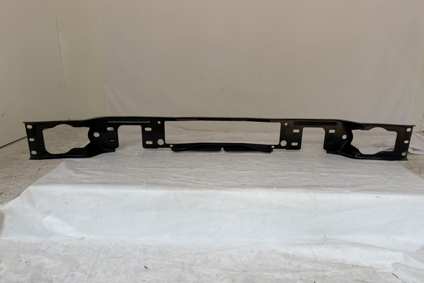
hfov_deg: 65.5
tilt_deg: -18.1
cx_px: 218
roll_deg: -0.8
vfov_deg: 46.3
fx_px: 330
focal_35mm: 28
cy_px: 161
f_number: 1.6
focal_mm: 5.96
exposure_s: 1/462
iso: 50
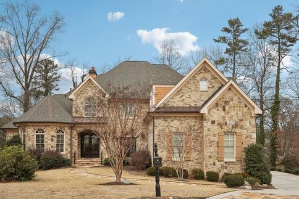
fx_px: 266
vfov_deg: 41.1
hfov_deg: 58.7
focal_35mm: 32
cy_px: 100
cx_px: 145
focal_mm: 31
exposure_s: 1/1000
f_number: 8
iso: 400
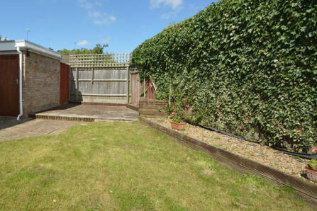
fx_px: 194
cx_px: 91
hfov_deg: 74.5
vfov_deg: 57.0
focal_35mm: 22
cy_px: 90
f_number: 9
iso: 100
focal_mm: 10
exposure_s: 1/200
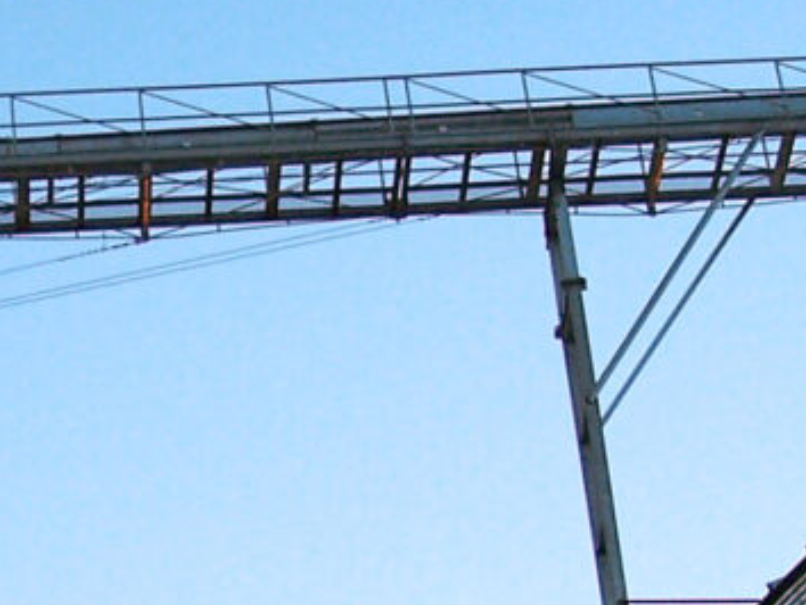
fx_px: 3938
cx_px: -187
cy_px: 660
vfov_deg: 8.7
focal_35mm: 169
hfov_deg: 11.4
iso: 100
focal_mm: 8
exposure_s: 1/250
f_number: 3.4
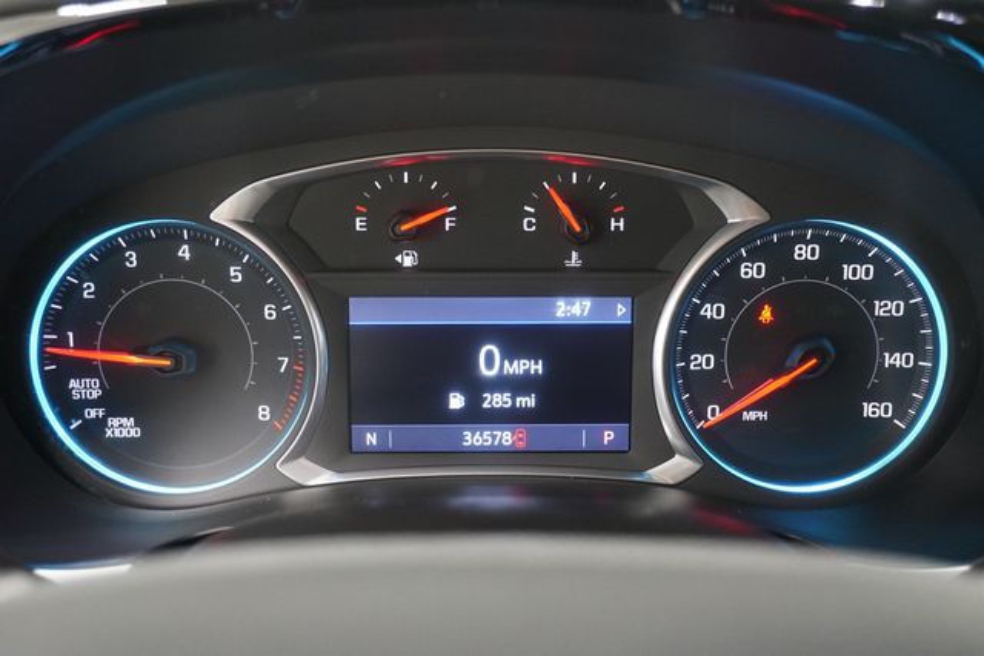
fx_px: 1066
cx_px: 492
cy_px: 328
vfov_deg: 34.2
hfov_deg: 49.5
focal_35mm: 39
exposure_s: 1/60
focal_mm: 26
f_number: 4.5
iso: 3200
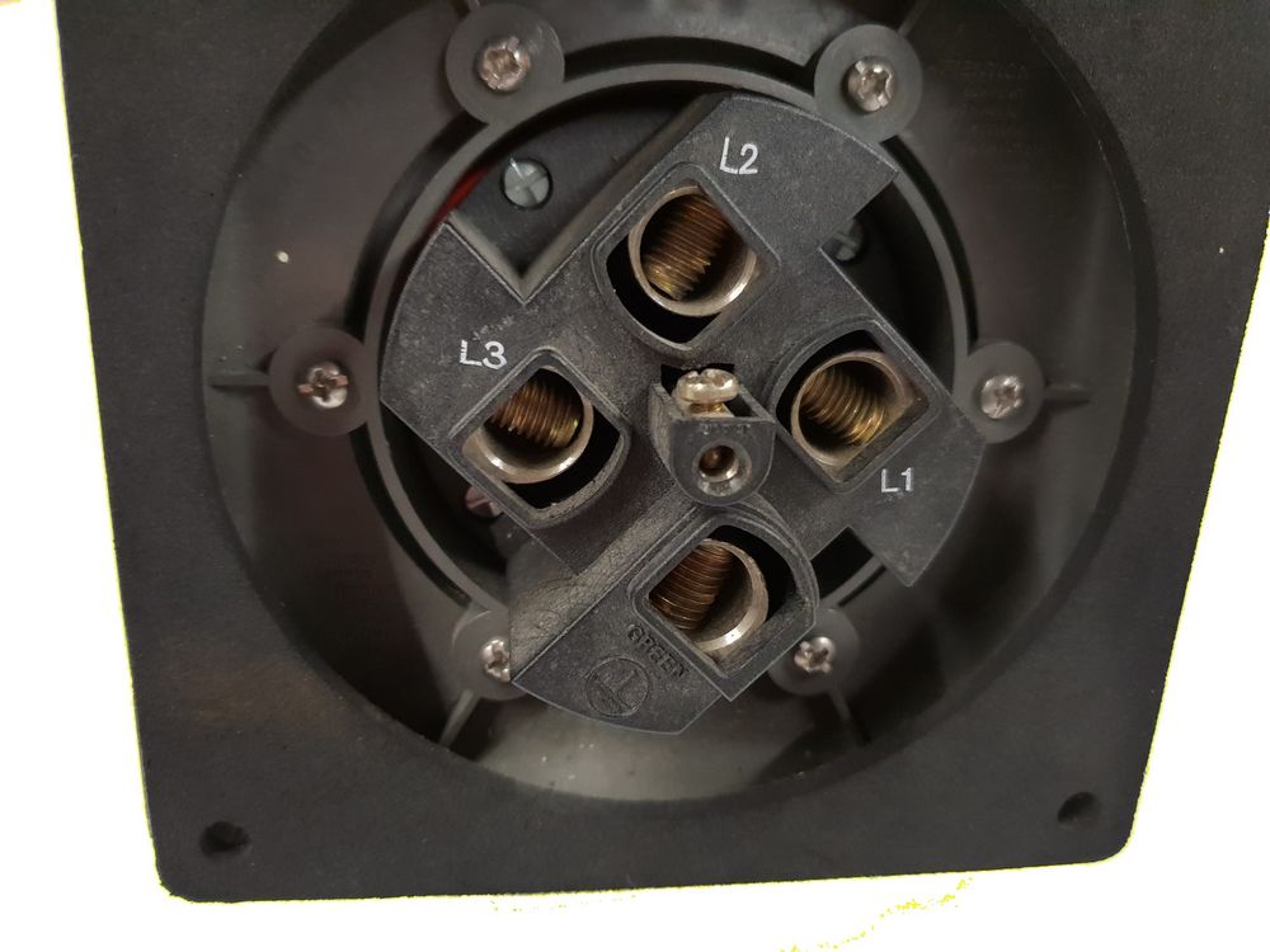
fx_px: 954
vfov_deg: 53.1
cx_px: 635
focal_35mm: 26
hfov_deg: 67.3
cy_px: 476
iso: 320
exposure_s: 1/33
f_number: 1.5
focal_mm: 4.3
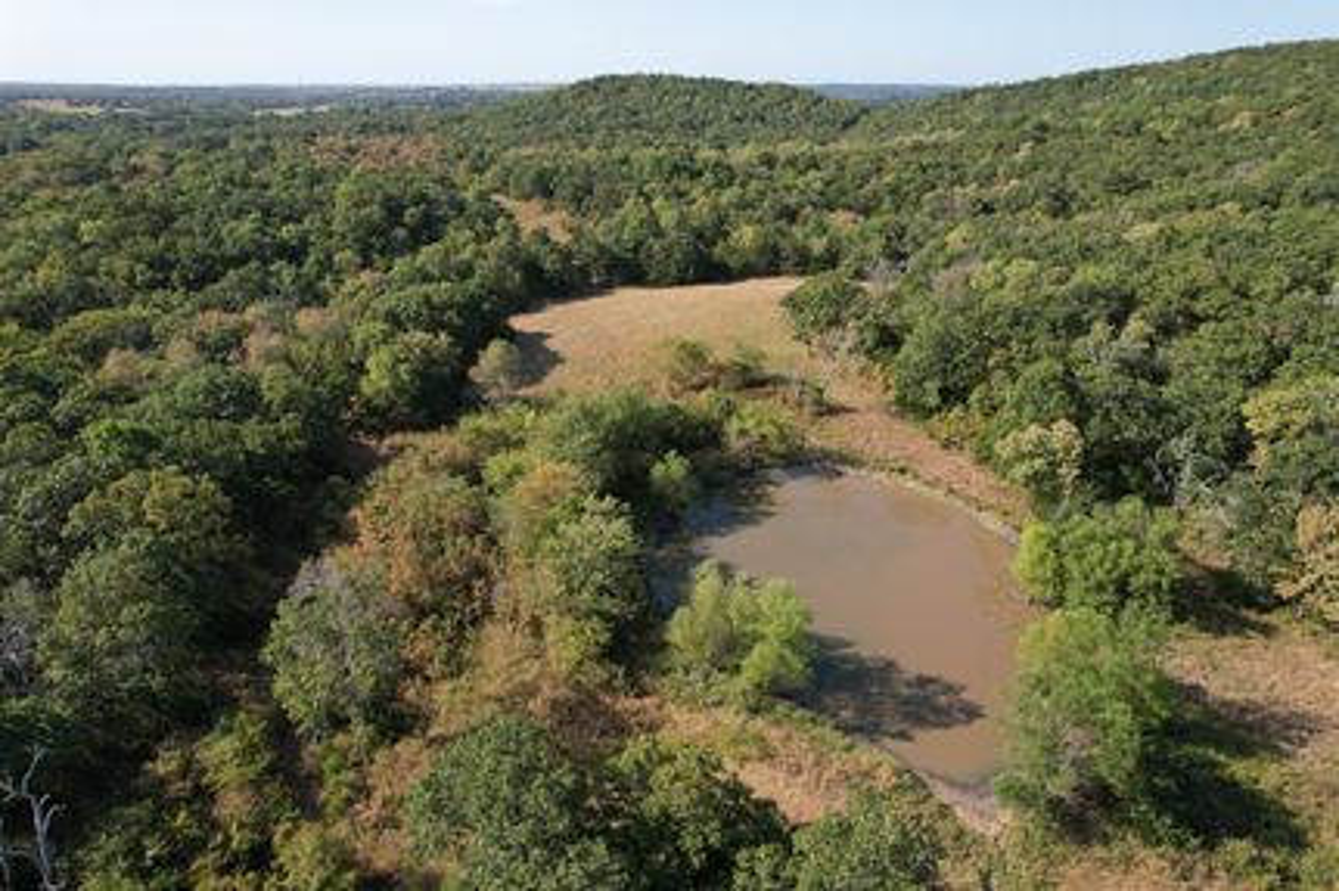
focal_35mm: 22
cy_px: 446
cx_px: 670
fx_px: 818
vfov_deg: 57.2
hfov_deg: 78.6
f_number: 2.8
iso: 100
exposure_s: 1/250
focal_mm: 8.38
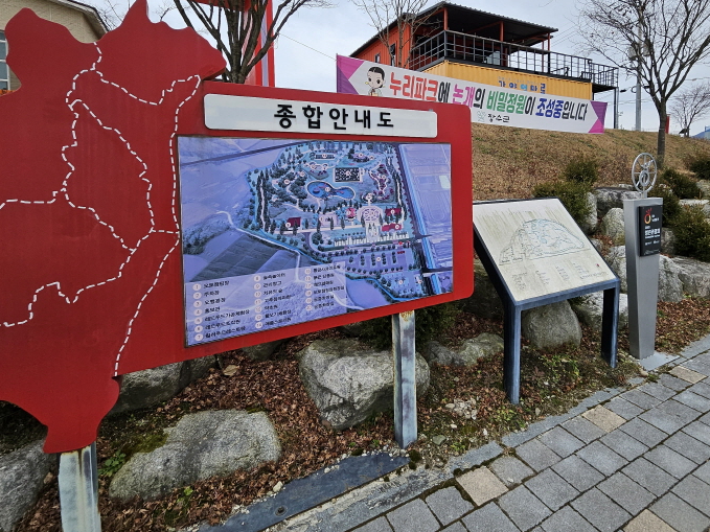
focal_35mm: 18
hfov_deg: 86.9
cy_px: 191
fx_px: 369
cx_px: 418
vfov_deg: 70.1
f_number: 2.2
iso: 40
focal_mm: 1.74
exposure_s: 1/170
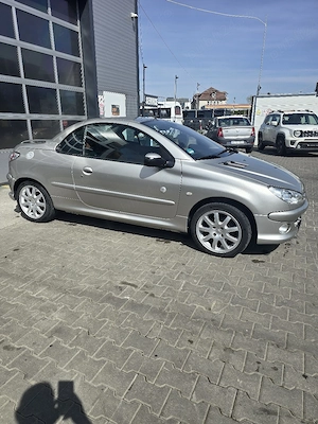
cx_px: 159
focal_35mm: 23
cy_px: 212
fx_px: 282
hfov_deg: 58.9
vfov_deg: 73.9
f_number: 1.7
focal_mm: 6.3
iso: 12
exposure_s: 1/1250
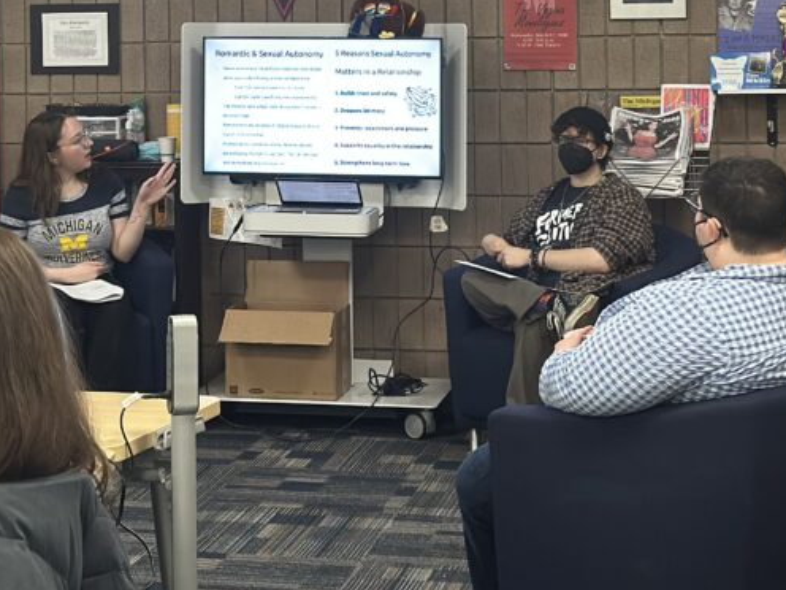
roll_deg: +1.0
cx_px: 171
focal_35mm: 99
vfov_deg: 14.7
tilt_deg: +0.4
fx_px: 2248
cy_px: 10
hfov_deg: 19.7
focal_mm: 6.86
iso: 320
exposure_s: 1/60
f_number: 1.78
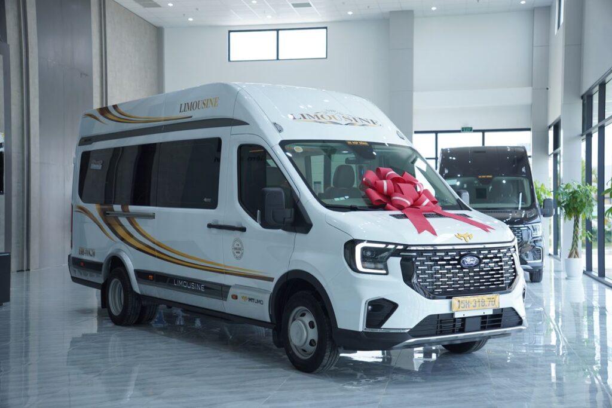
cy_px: 204
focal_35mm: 49
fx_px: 829
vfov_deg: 27.7
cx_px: 306
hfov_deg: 40.5
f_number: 2.8
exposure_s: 1/160
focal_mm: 32.5
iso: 200
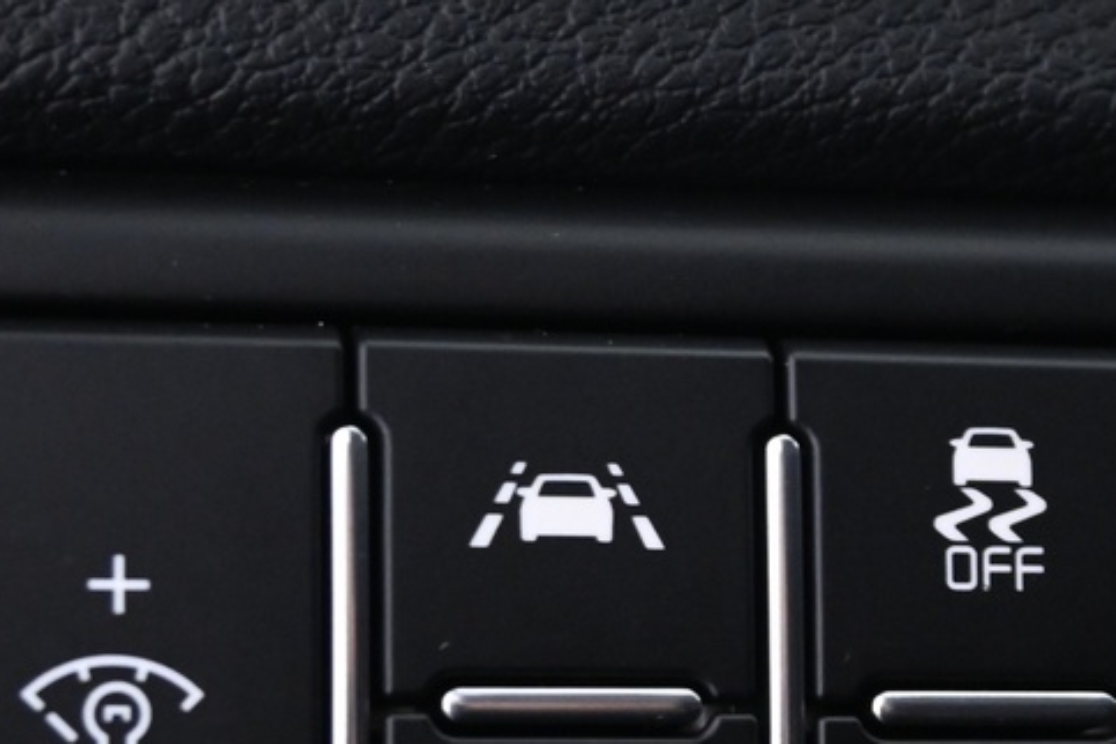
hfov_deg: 17.5
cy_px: 649
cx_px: 915
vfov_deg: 11.8
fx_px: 3586
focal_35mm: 116
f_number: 4.2
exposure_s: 1/10
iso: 1600
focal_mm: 23
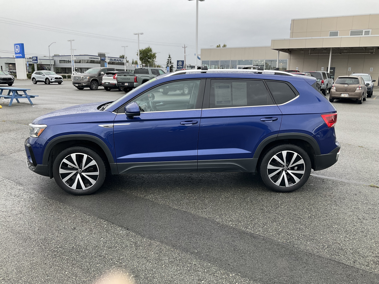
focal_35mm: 29
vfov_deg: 48.2
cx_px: 190
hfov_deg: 61.7
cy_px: 142
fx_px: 318
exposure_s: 1/137
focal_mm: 3
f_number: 1.8
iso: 16
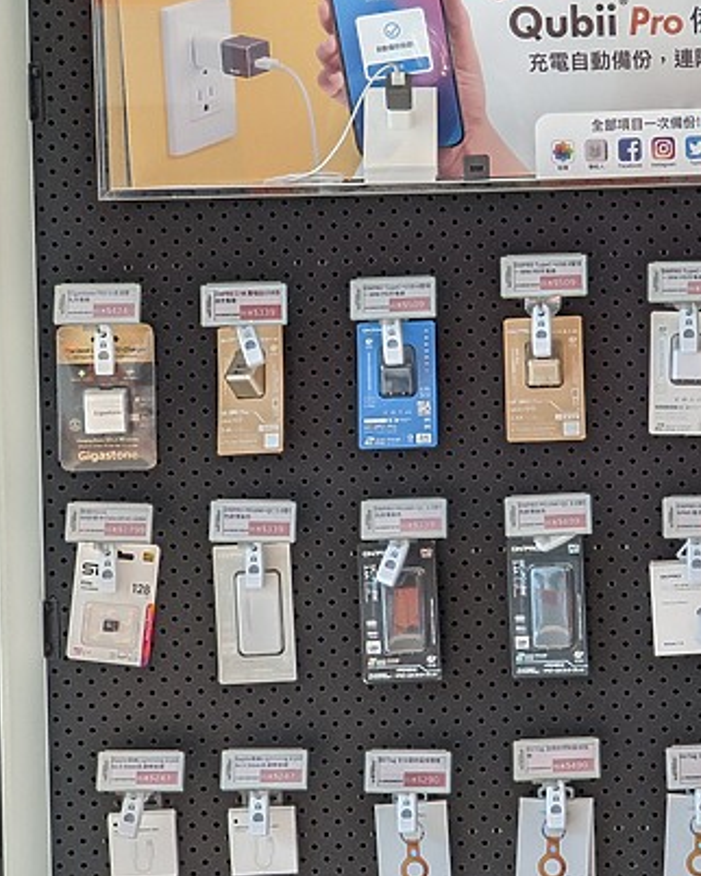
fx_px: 4716
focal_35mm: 182
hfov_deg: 8.5
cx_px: 446
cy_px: 388
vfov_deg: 10.6
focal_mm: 19
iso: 182
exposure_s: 1/40
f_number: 3.5
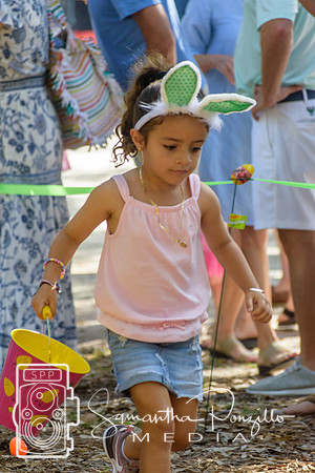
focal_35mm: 315
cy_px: 236
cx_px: 158
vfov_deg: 6.5
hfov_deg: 4.4
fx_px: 4134
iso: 800
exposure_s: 1/640
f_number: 5.6
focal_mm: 210
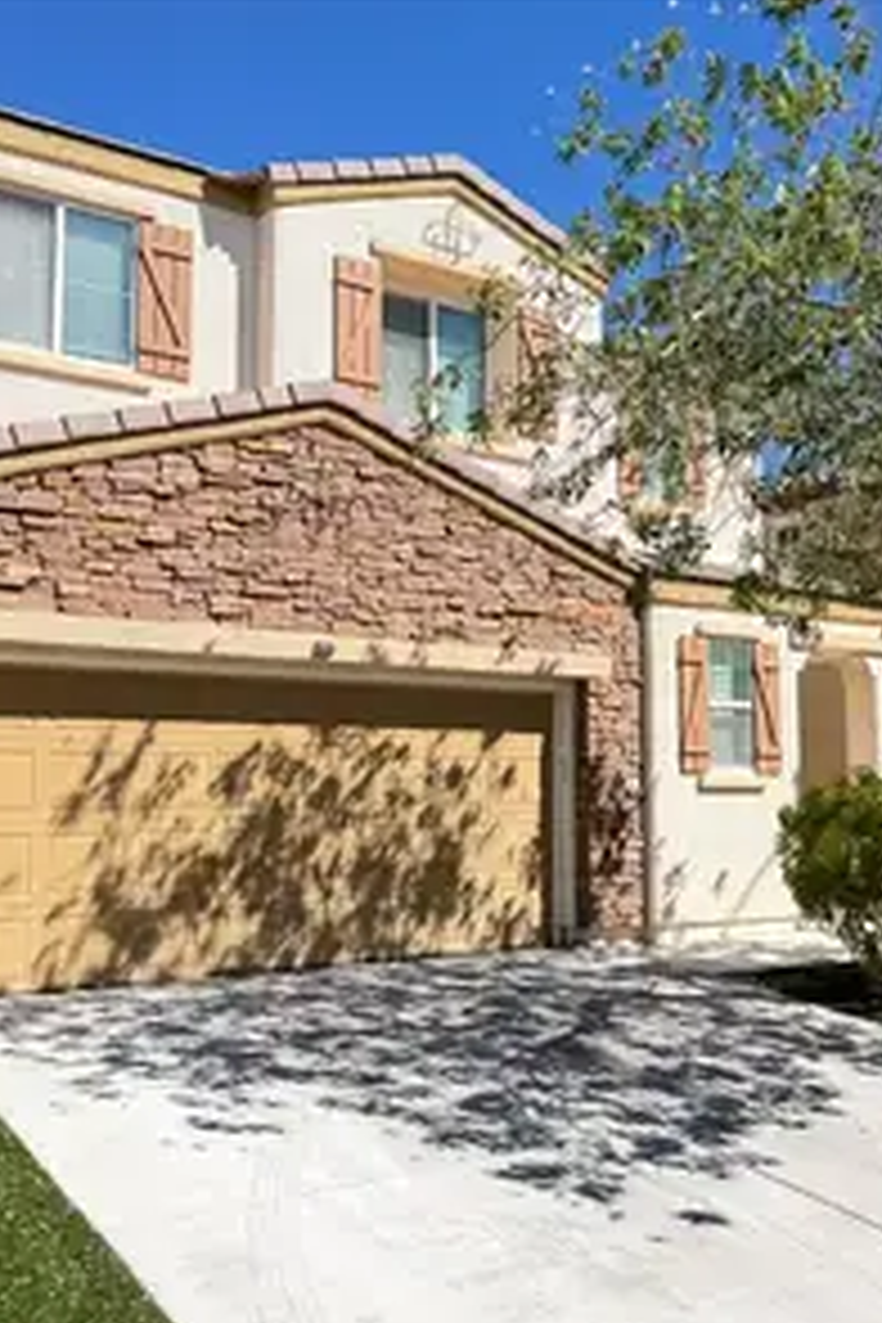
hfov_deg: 38.8
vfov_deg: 55.8
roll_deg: +0.2
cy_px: 666
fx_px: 1249
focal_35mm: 34
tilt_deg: +4.2
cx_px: 500
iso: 80
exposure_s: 1/2907
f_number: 1.78
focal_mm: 6.76
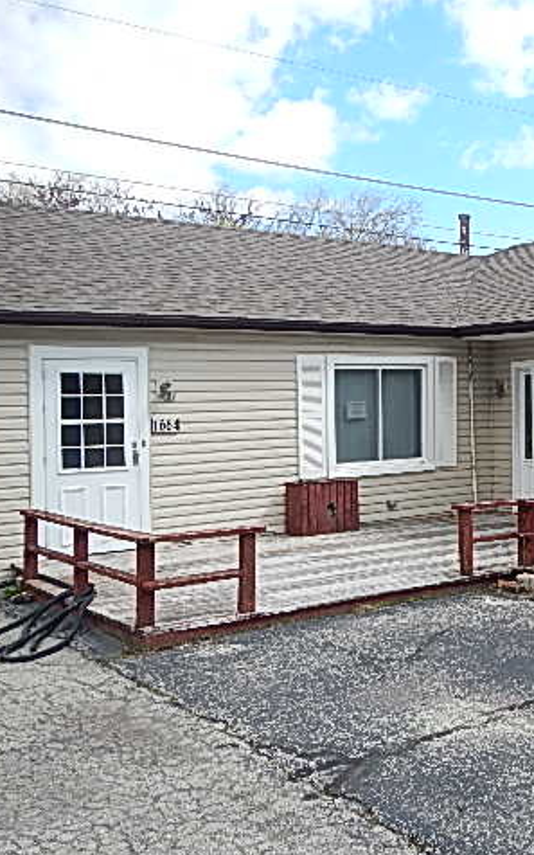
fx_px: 931
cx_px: 552
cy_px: 428
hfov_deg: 29.6
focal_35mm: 40
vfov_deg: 49.3
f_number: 3.9
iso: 125
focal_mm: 5
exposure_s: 1/400
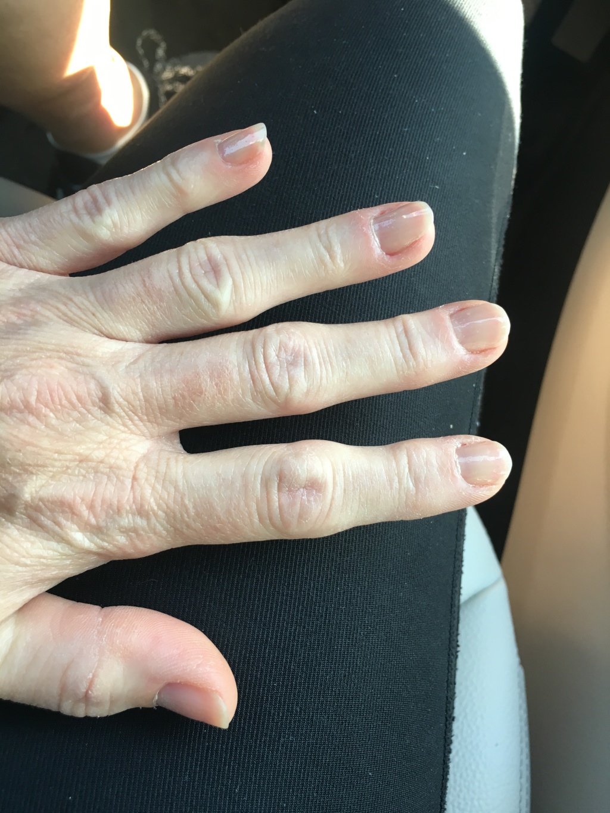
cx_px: 305
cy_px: 406
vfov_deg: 61.7
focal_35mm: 29
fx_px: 681
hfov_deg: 48.2
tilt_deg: -57.5
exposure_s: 1/40
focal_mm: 4.15
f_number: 2.2
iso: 25
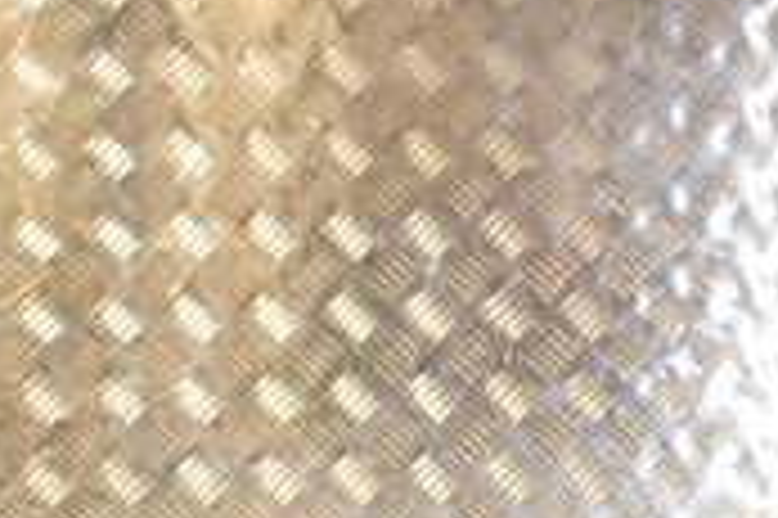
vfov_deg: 9.3
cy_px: 743
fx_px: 3109
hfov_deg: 14.1
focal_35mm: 144
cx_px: 738
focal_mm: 26
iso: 800
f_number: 5
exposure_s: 1/160
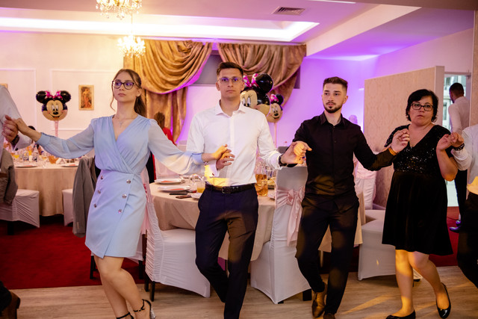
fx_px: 465
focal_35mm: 35
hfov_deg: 54.4
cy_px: 160
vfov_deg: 37.9
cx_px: 239
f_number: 1.4
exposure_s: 1/160
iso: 1000
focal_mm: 23
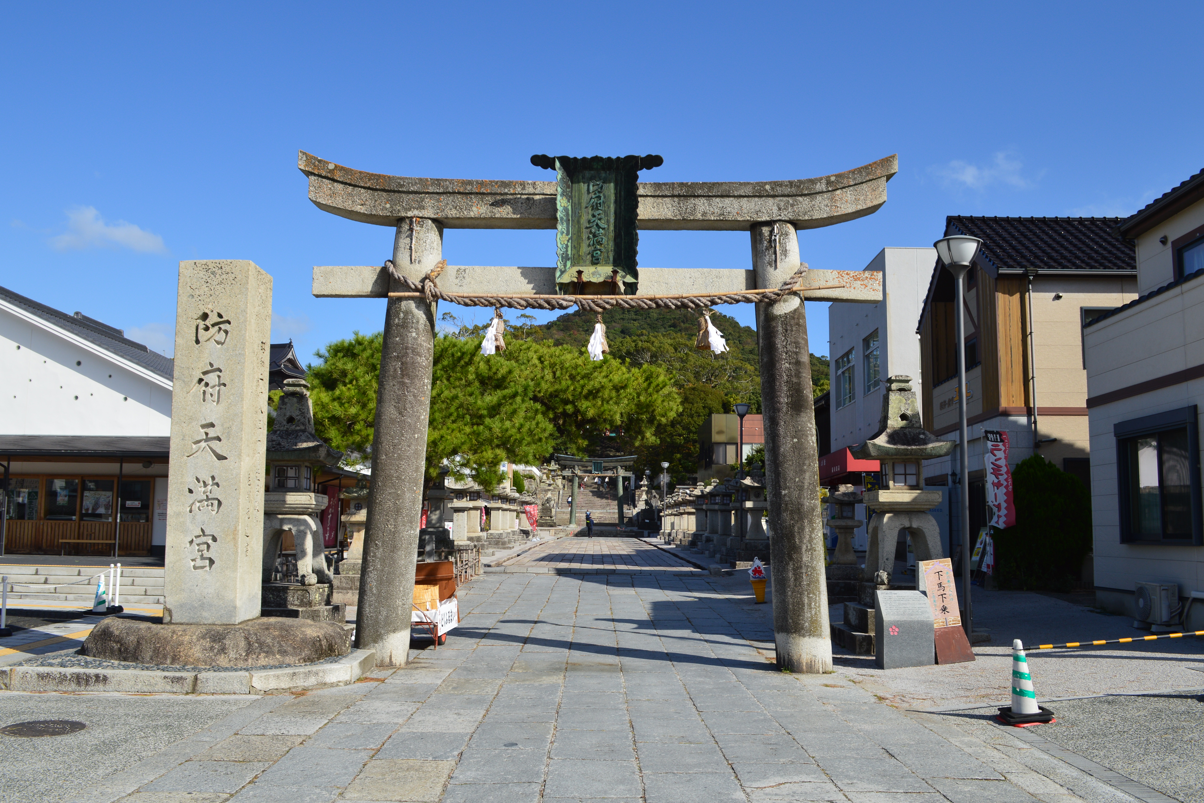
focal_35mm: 31
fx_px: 1037
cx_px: 602
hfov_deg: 60.3
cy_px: 397
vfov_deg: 42.3
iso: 100
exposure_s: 1/250
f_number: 8
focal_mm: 20
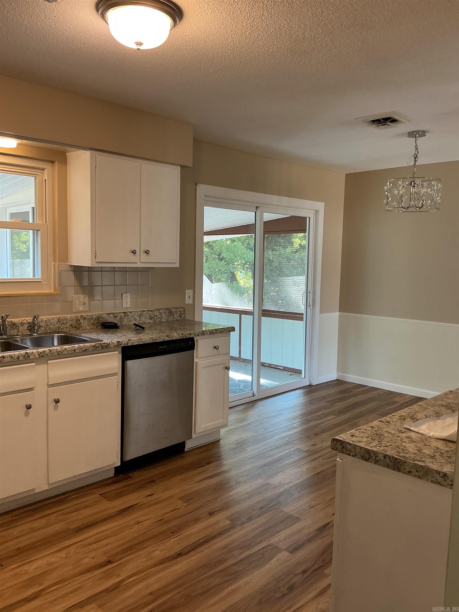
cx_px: 230
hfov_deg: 48.2
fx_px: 513
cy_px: 306
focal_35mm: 29
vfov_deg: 61.7
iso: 100
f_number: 1.8
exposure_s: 1/60
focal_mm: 3
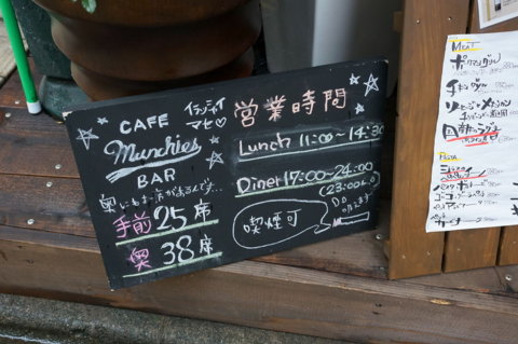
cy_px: 172
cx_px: 259
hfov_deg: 53.2
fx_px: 517
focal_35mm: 36
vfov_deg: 36.8
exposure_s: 1/125
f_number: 5.6
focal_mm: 24
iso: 800
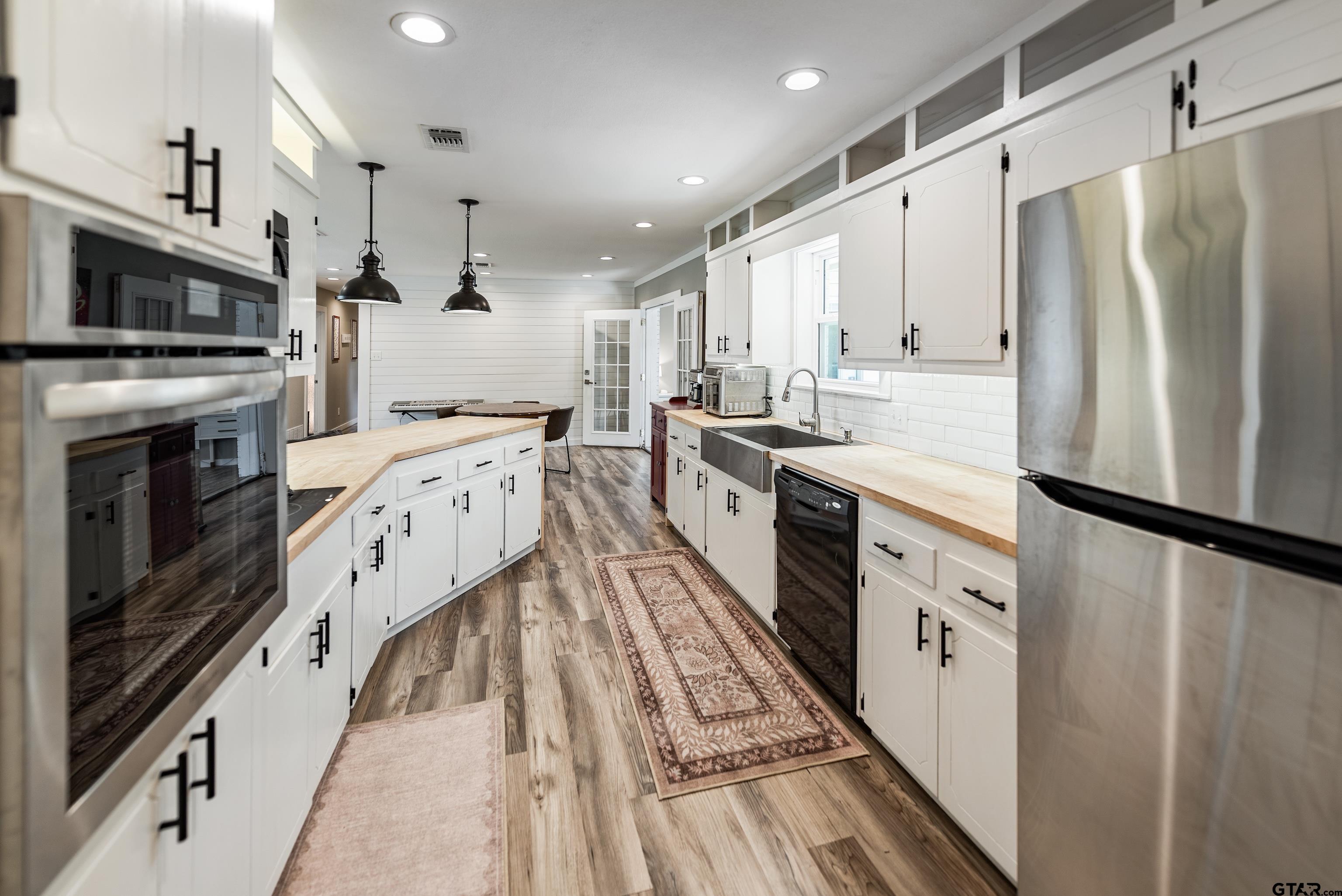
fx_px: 522
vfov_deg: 81.3
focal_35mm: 14
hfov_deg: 104.2
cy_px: 448
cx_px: 671
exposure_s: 1/25
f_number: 2.8
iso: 100
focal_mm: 14
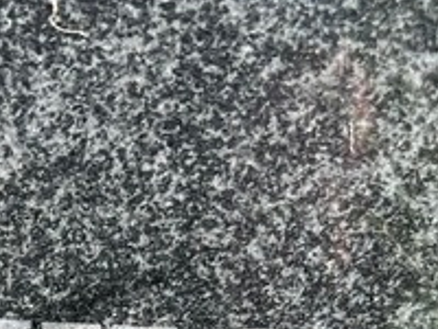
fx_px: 1316
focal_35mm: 104
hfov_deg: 18.4
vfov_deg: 12.9
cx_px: -9
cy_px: 599
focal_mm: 5.7
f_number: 1.5
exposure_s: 1/418
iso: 50
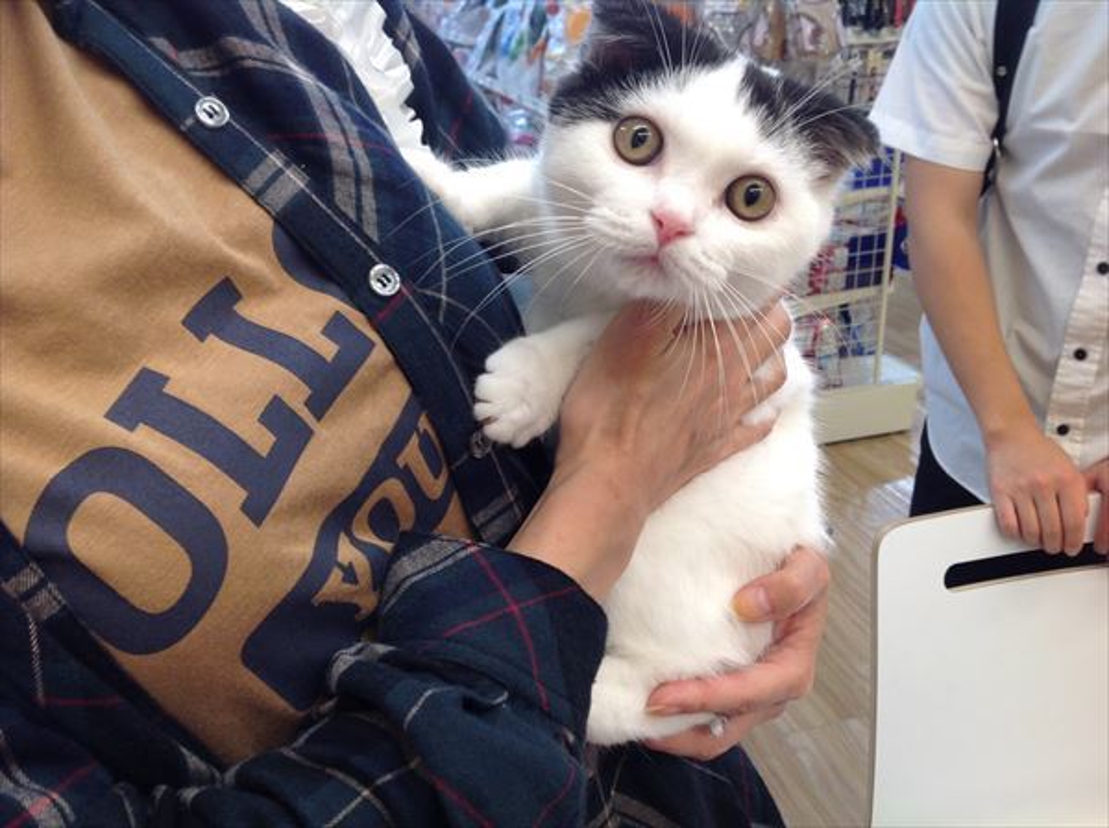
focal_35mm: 35
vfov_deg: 40.6
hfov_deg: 52.7
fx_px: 1120
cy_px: 414
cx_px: 554
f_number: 2.4
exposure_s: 1/40
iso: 50
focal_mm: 4.28
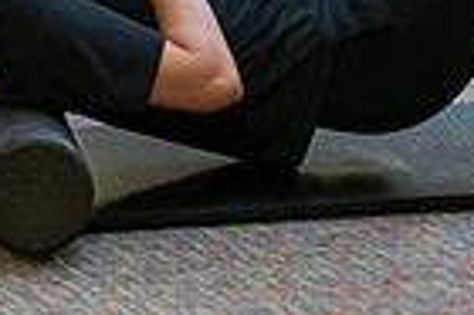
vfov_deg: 4.2
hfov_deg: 6.4
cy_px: -171
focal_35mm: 324
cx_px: 125
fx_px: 4261
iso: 1600
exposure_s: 1/200
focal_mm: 78
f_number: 3.2
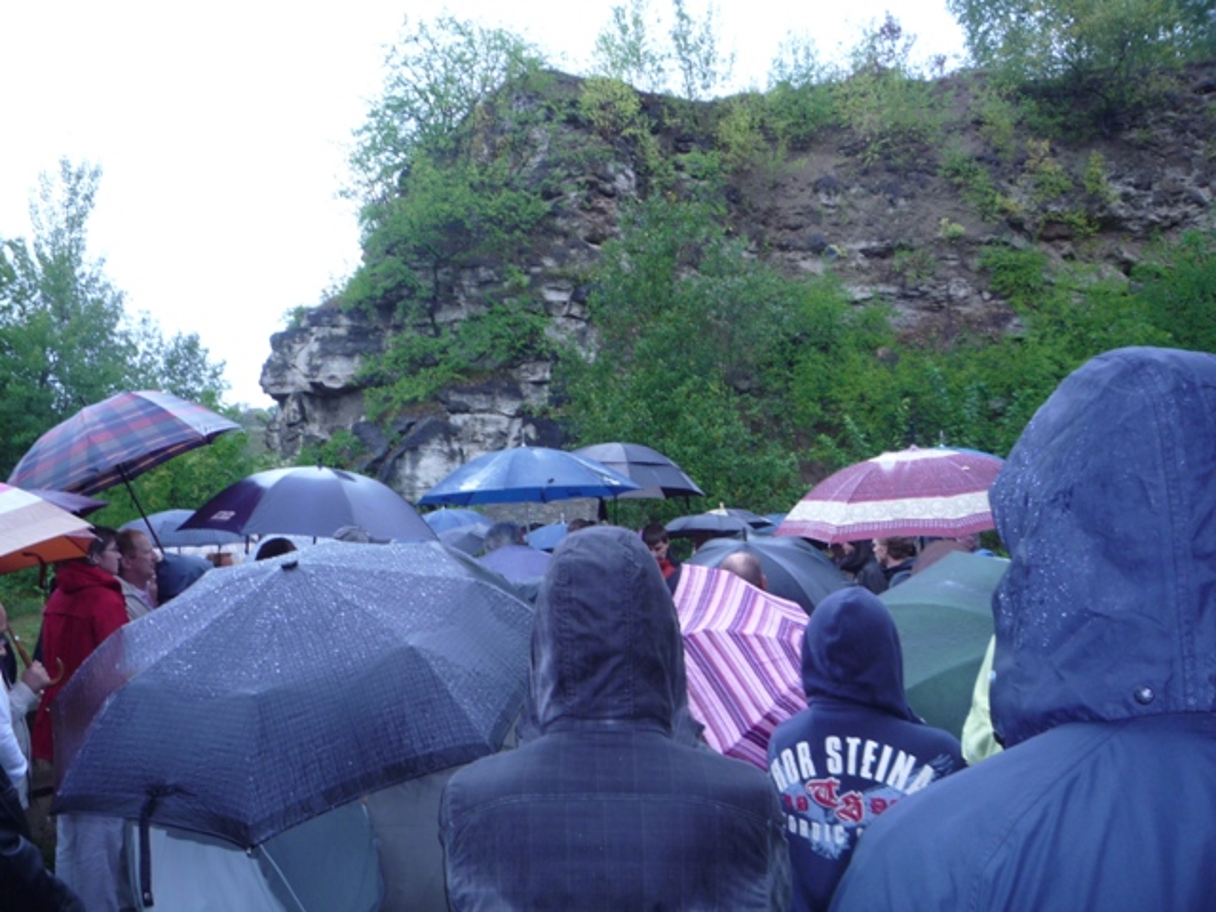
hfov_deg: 60.0
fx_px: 1054
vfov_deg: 46.8
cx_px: 608
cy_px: 456
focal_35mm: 30
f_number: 3.3
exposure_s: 1/30
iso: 125
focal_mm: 5.2
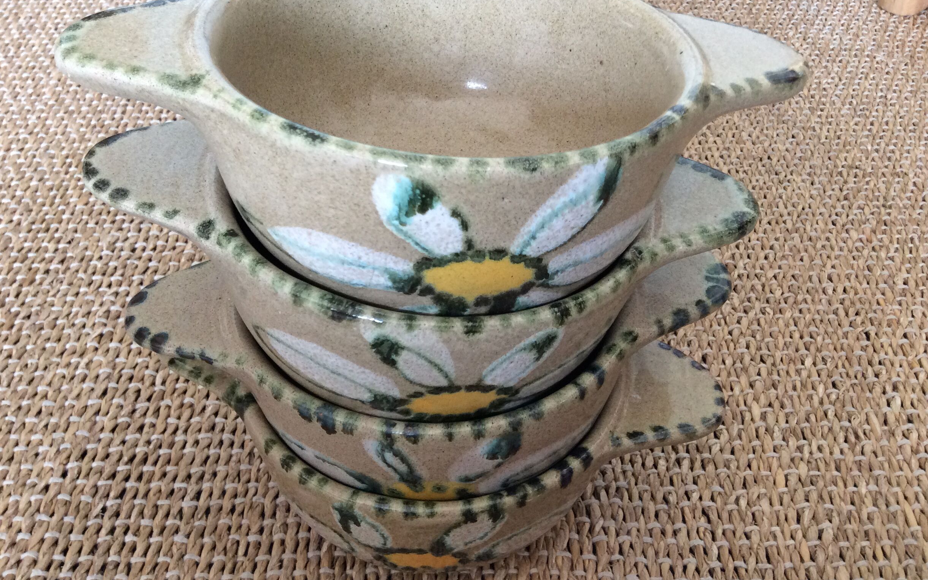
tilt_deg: -41.3
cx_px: 462
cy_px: 268
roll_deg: +0.2
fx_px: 910
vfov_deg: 35.3
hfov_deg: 54.0
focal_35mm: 36
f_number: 2.4
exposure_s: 1/25
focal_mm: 3.3
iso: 100
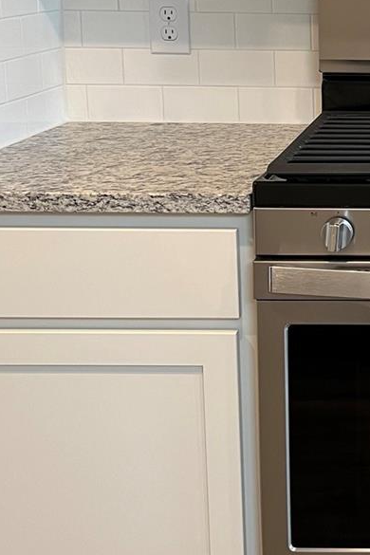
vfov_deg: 28.0
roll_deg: -0.7
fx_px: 1094
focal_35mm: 71
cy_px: 130
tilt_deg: -9.9
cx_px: 528
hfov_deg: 17.5
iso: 100
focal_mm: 5.7
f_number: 1.5
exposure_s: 1/60
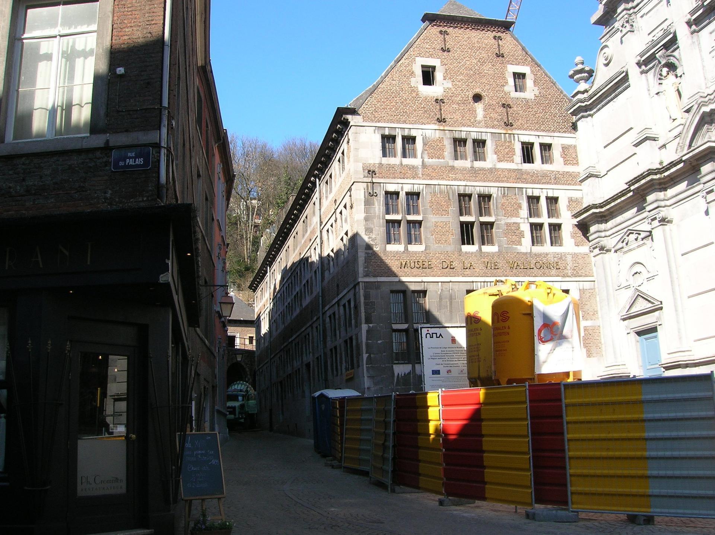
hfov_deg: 54.0
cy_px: 268
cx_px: 358
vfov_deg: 41.7
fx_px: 702
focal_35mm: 34
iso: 50
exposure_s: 1/176
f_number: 4.9
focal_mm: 5.7
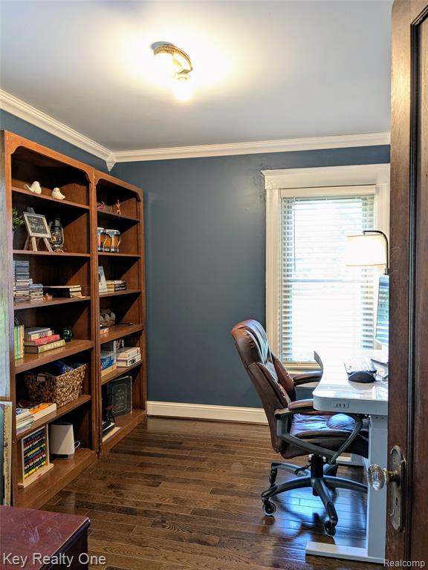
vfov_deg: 65.3
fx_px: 445
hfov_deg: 51.4
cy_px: 285
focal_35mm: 27
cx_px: 214
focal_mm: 4.38
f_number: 1.73
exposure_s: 1/24
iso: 60
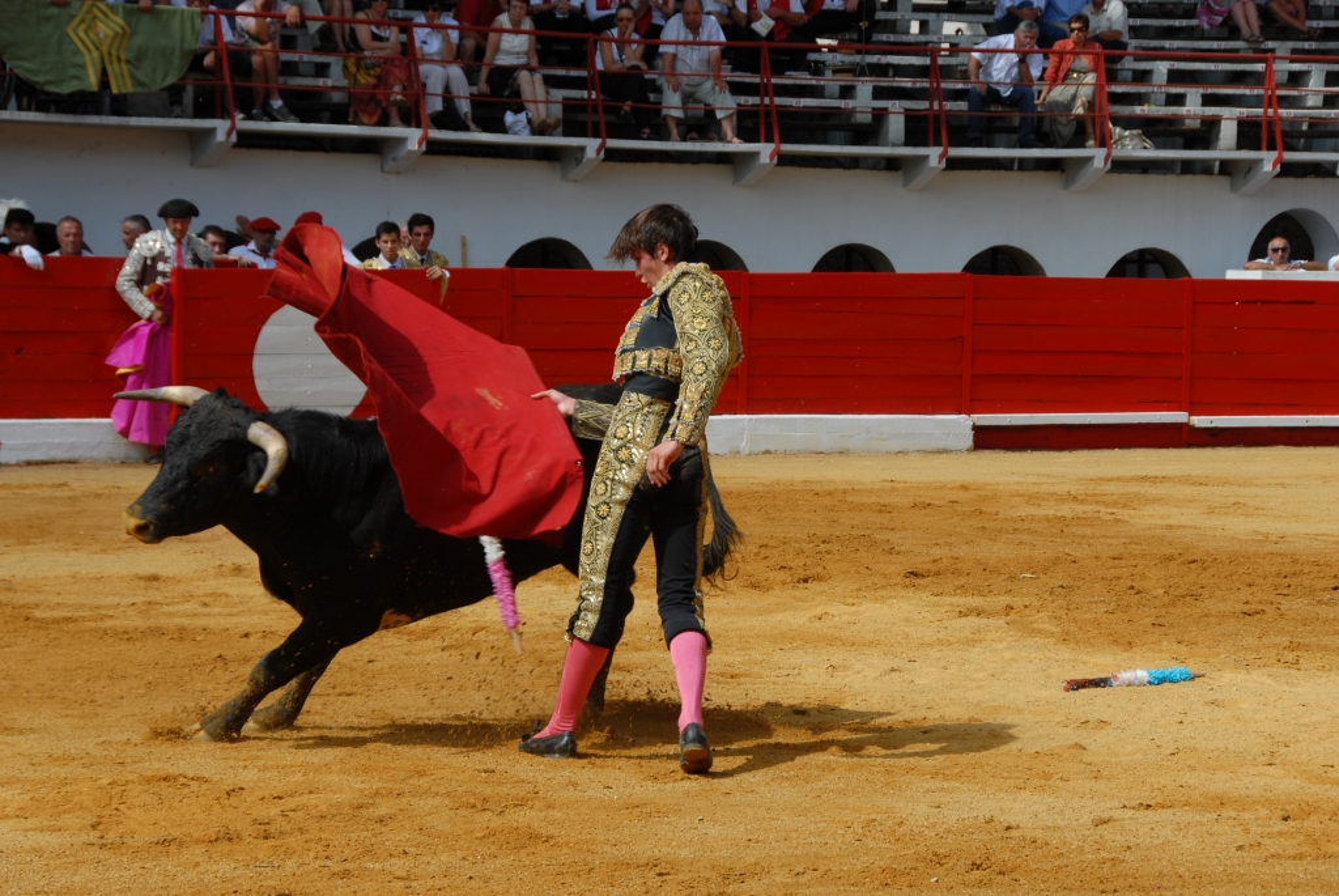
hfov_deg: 18.2
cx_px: 670
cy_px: 448
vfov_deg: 12.2
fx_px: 4188
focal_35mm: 112
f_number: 6.7
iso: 100
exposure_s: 1/250
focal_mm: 75
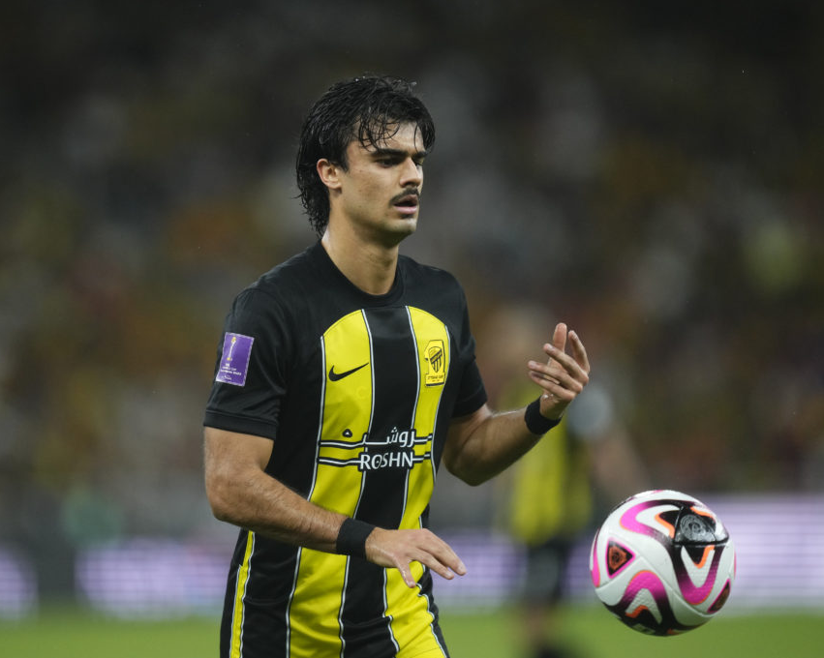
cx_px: 338
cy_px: 329
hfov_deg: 4.3
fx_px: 11018
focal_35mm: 452
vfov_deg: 3.4
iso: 2500
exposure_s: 1/2000
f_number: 2.8
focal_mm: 400
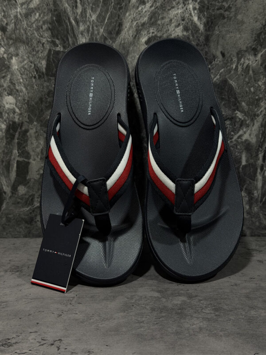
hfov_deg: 30.3
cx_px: 133
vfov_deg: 39.7
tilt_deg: -12.8
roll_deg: -0.6
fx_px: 492
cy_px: 178
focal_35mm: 48
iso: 320
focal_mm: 6.76
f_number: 1.78
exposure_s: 1/40
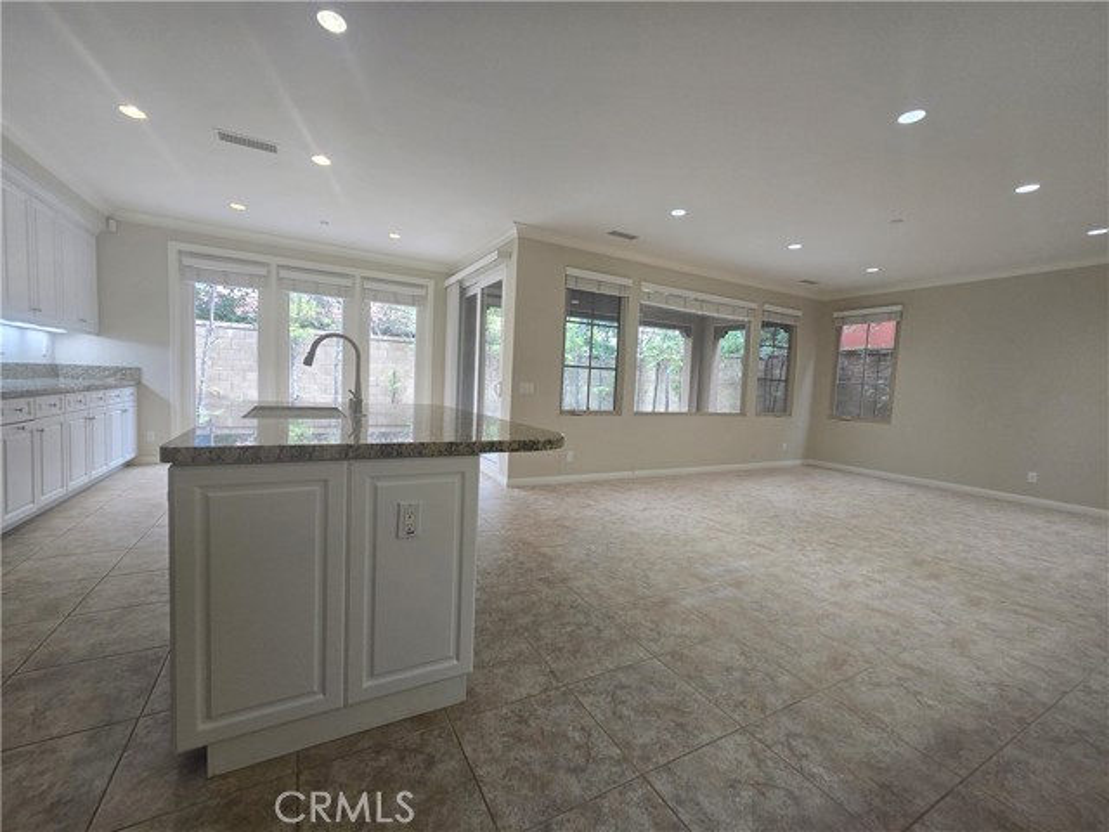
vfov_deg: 89.9
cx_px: 554
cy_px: 416
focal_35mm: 13
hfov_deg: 106.2
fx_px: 416
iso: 160
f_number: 2.2
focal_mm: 2.2
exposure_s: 1/60
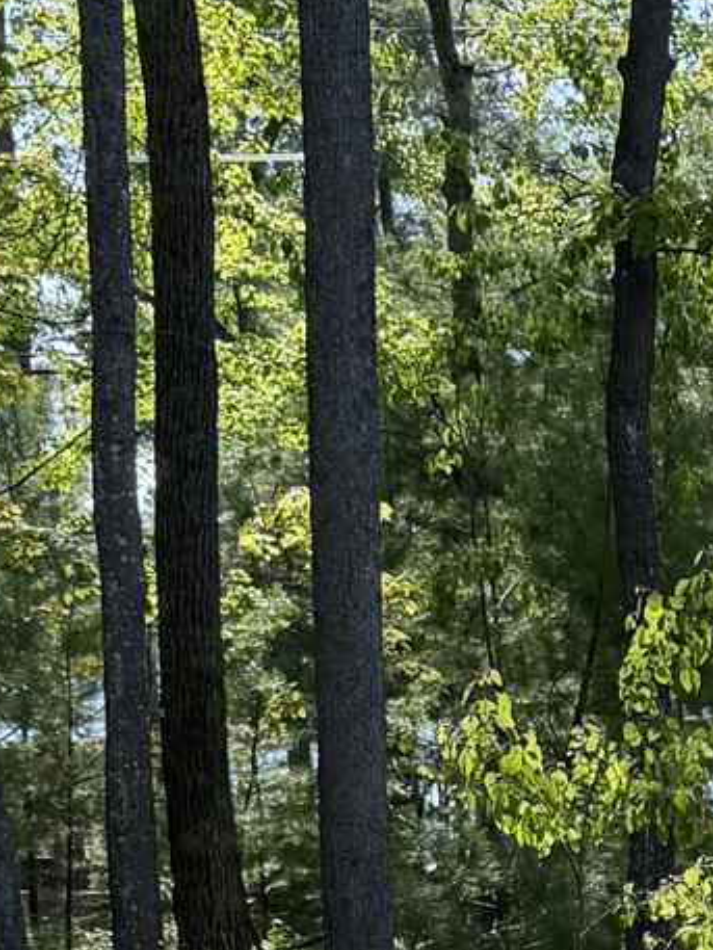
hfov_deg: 11.6
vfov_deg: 14.7
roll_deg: -1.1
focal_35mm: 121
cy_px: 1582
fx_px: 3321
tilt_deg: -16.0
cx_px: 1168
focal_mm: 6.76
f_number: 1.78
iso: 100
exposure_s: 1/1075
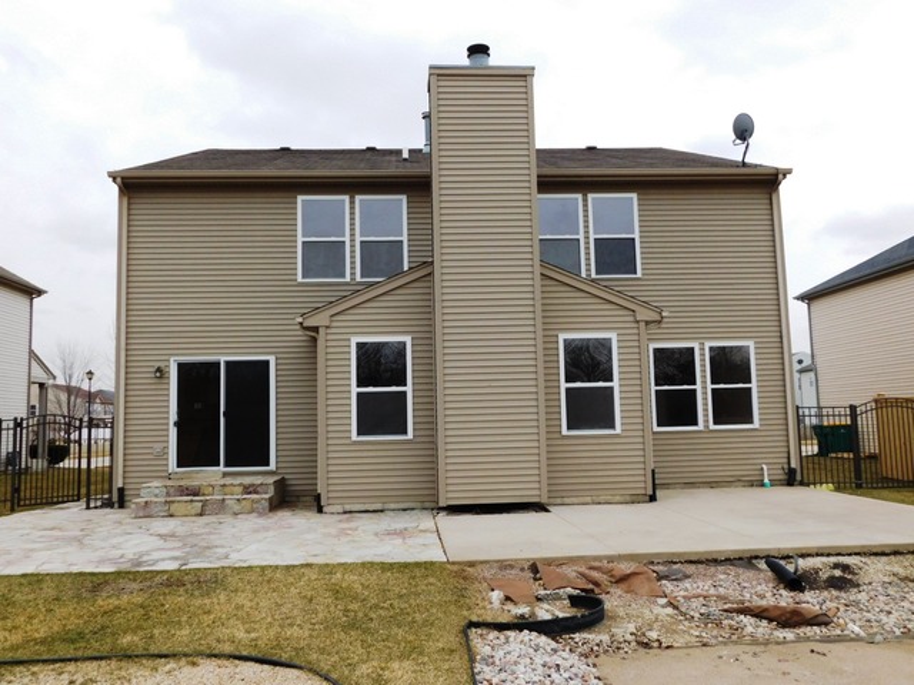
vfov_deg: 46.8
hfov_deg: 60.0
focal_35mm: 30
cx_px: 457
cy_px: 342
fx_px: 792
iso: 125
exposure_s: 1/640
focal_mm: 5.3
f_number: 3.2
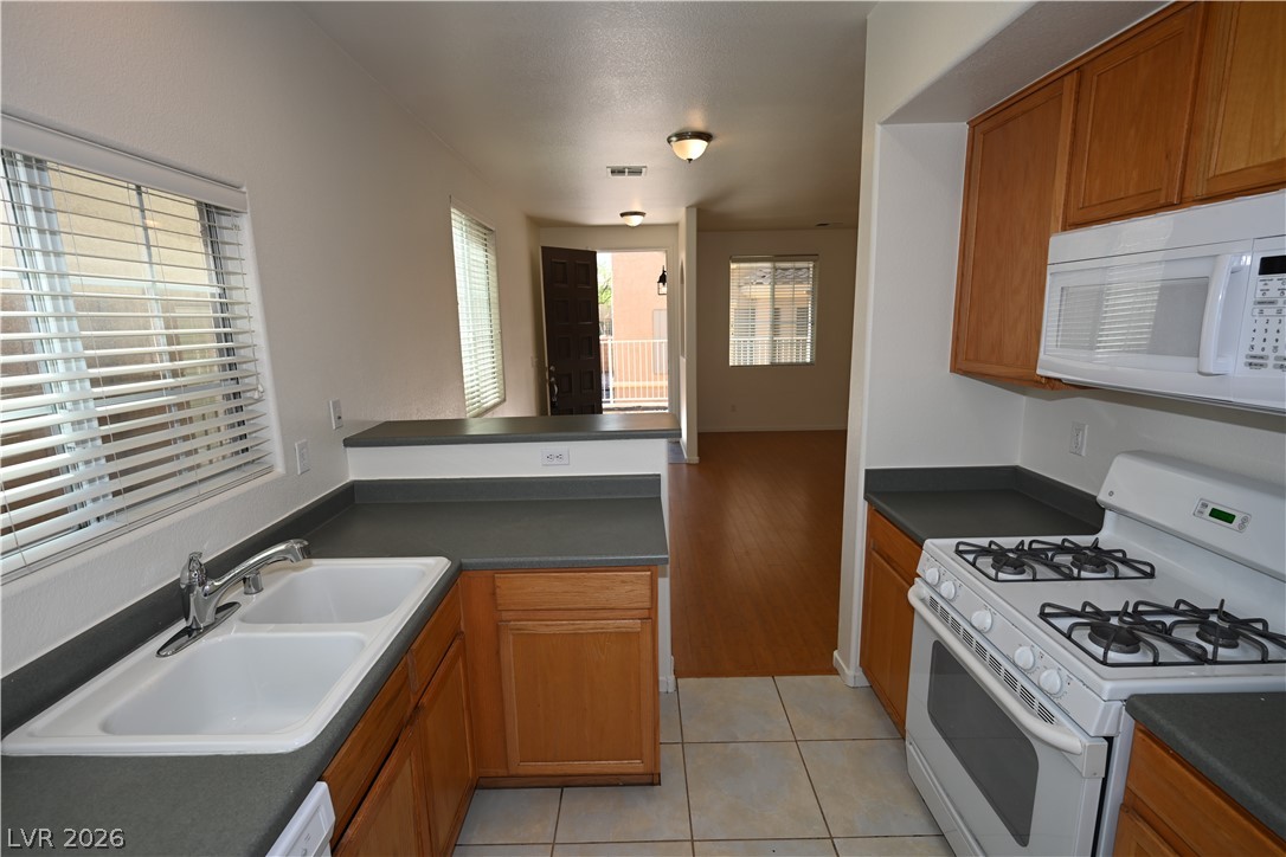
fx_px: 607
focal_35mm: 17
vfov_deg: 70.4
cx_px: 643
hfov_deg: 93.3
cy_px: 428
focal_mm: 17
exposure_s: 1/125
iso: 200
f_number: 5.6
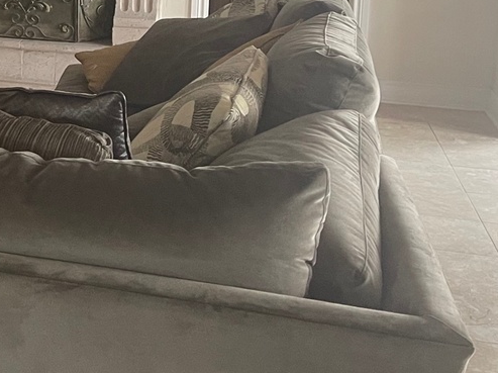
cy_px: -68
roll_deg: -0.9
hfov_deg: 23.0
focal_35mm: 76
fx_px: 1093
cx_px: -138
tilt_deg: -6.1
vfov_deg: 18.4
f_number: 1.6
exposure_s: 1/40
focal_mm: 5.1
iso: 400
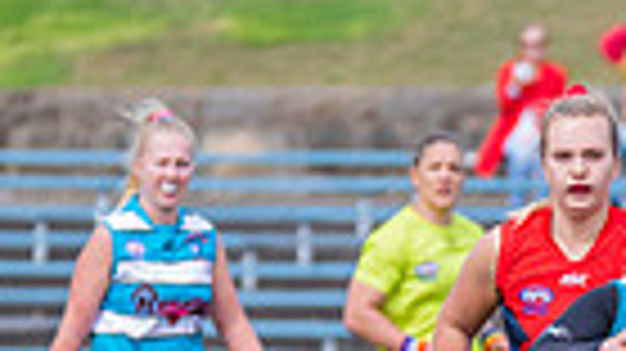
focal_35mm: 1238
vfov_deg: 1.0
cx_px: 860
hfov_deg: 1.7
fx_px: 20538
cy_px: 522
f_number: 6.3
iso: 800
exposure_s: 1/1600
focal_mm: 280
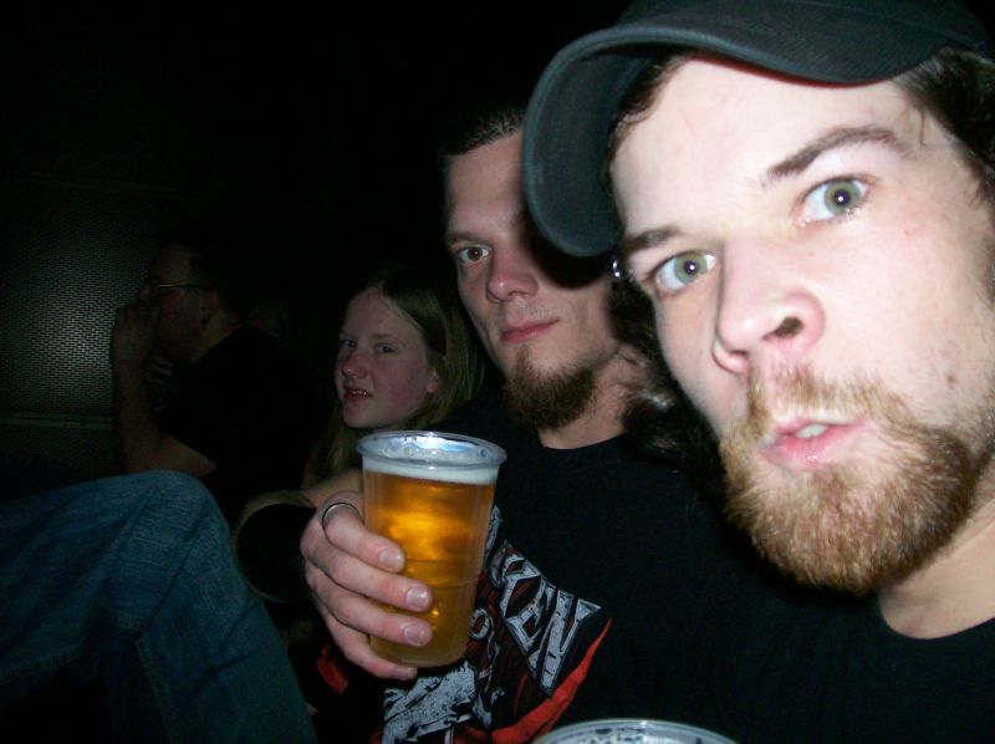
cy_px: 372
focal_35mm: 36
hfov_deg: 51.4
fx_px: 1034
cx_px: 498
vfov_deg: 39.6
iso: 140
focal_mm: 6
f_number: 2.7
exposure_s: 1/64
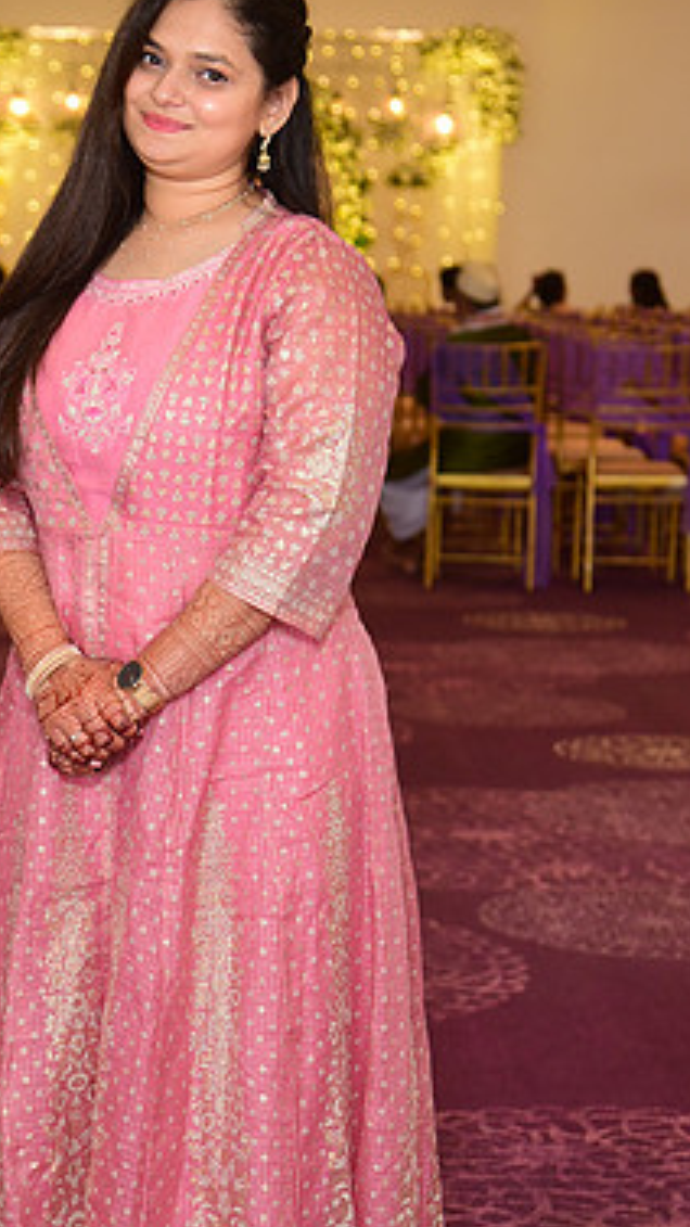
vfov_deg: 21.4
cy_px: 664
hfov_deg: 12.1
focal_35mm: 100
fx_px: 3253
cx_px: 138
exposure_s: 1/160
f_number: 4.5
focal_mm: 62
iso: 1250
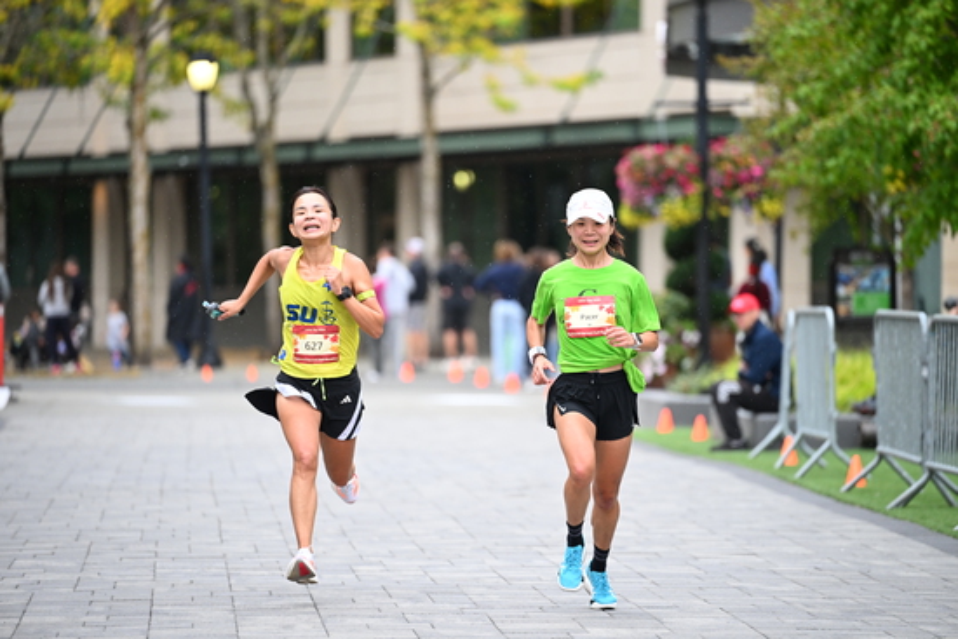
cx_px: 479
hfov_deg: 10.3
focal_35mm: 200
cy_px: 320
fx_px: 5323
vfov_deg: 6.9
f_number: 2.8
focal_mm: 200
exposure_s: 1/1250
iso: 1250
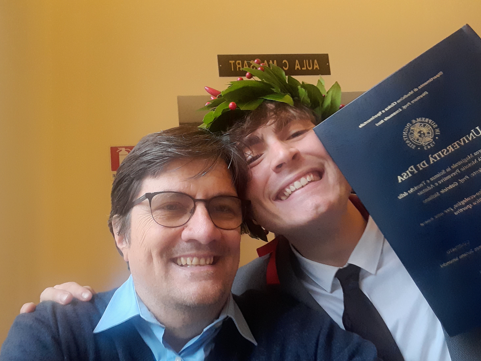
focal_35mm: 28
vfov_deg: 49.7
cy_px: 189
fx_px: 389
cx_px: 221
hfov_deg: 63.3
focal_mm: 2.67
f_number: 2.2
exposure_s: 1/33
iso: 200
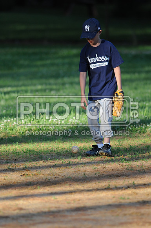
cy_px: 114
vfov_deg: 4.6
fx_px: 2840
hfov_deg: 3.0
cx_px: 76
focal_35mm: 450
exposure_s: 1/2000
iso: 800
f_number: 4
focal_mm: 300
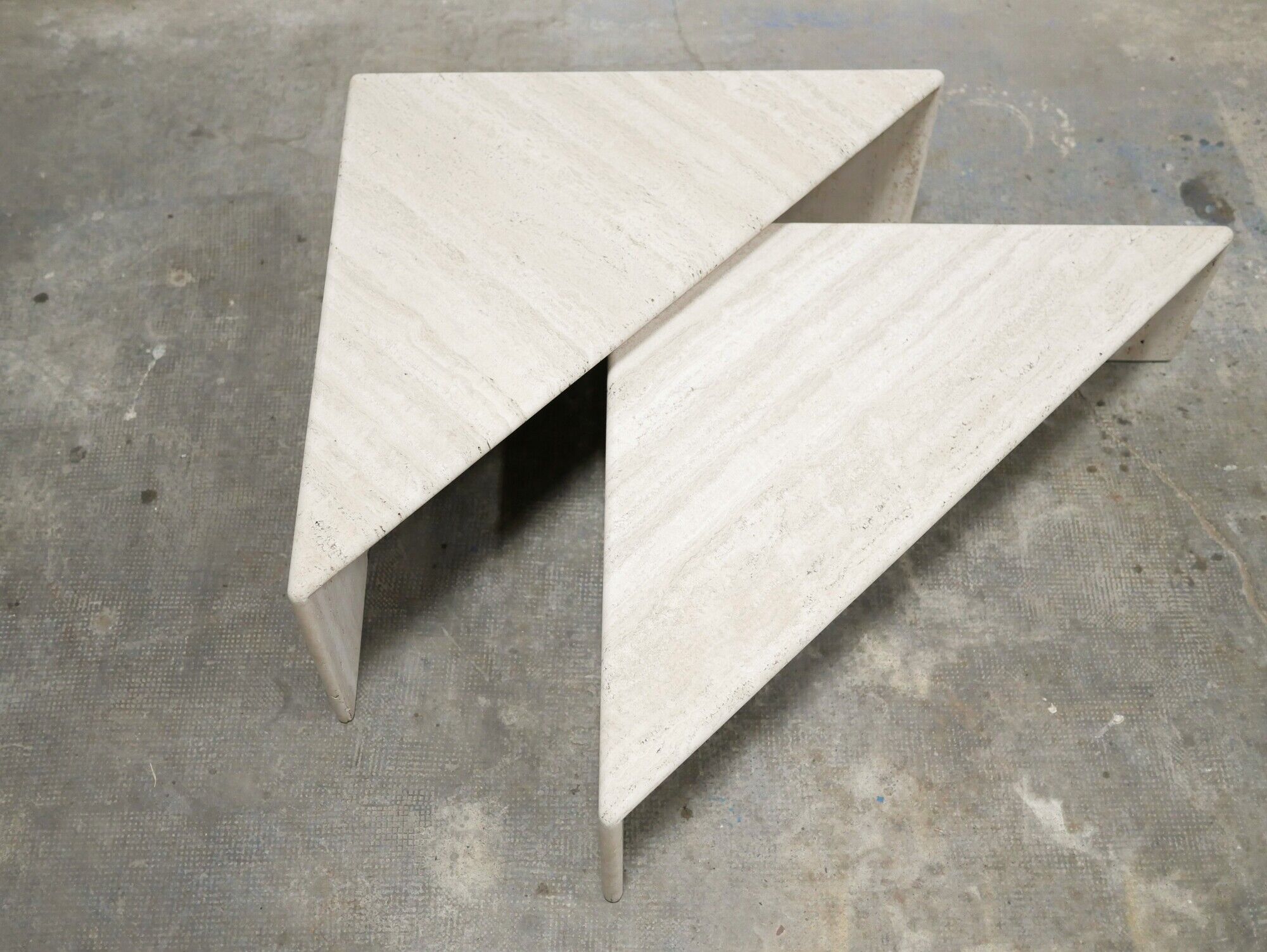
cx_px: 634
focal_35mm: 40
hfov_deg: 46.8
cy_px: 476
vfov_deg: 36.0
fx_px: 1465
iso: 1250
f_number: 1.7
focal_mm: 20
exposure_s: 1/60
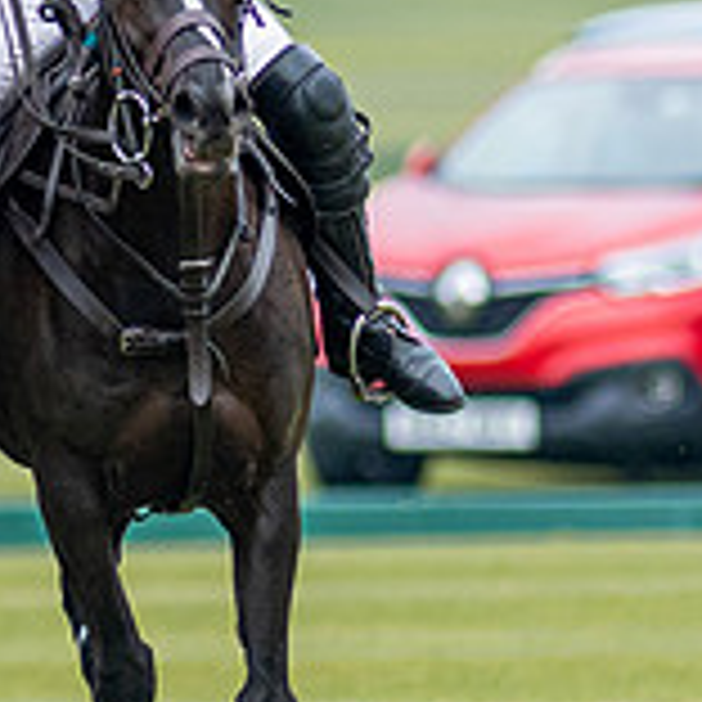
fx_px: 51922
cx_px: -84
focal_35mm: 2263
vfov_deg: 0.8
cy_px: 369
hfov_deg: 0.8
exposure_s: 1/2000
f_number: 2.8
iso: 320
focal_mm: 300
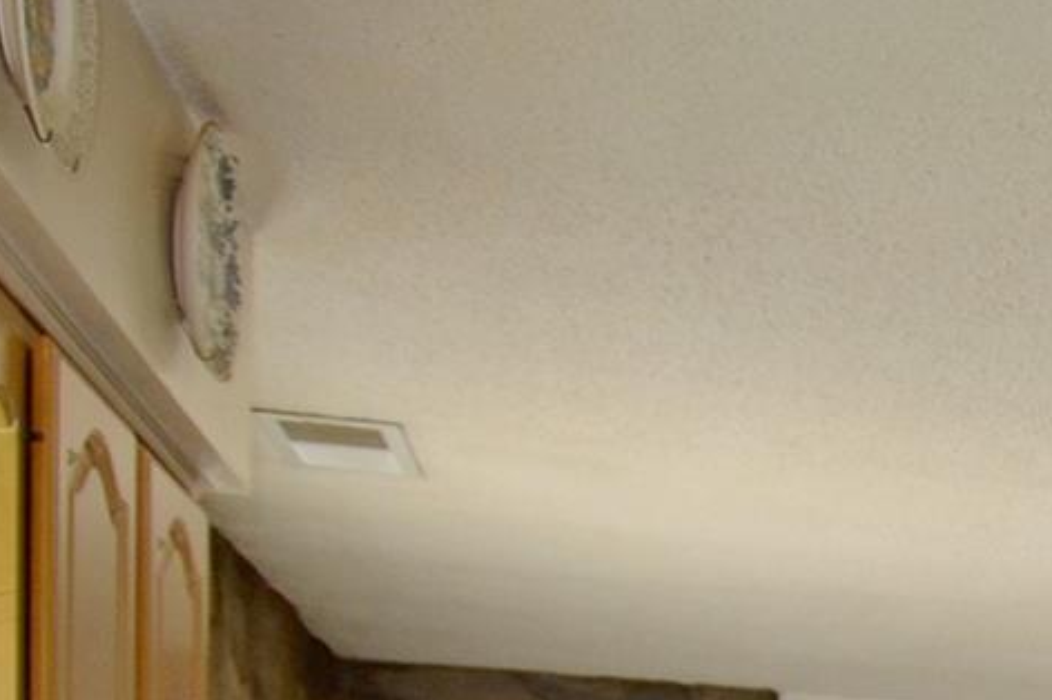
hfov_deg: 19.8
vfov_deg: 15.8
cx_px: 1841
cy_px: 1108
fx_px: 2278
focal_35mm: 78
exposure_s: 1/80
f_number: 4
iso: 400
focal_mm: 12
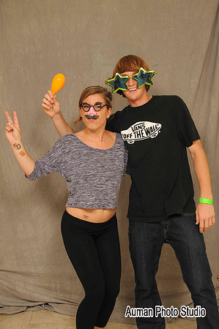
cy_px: 164
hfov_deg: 25.7
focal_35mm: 52
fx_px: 480
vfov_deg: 37.9
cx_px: 110
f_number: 6.3
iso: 200
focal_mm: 35
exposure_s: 1/125
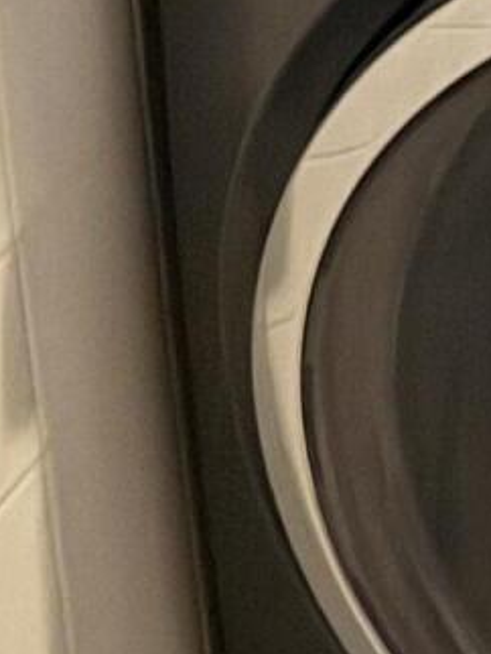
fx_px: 2814
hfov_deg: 9.4
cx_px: 919
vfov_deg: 11.8
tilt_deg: -14.6
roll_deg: +1.3
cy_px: -686
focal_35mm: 149
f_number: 1.78
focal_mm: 6.76
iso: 1600
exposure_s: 1/20
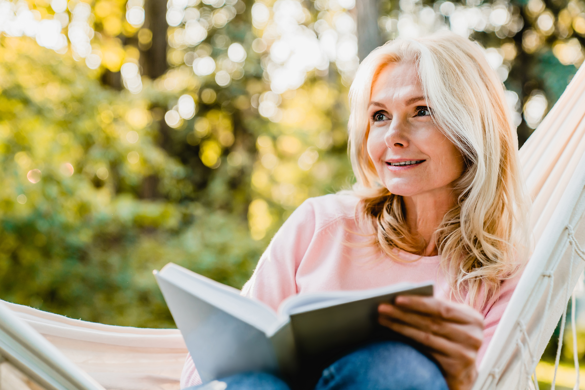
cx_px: 292
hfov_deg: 33.4
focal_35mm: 60
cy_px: 195
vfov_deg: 22.6
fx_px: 975
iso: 800
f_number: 2.8
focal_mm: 60
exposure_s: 1/500
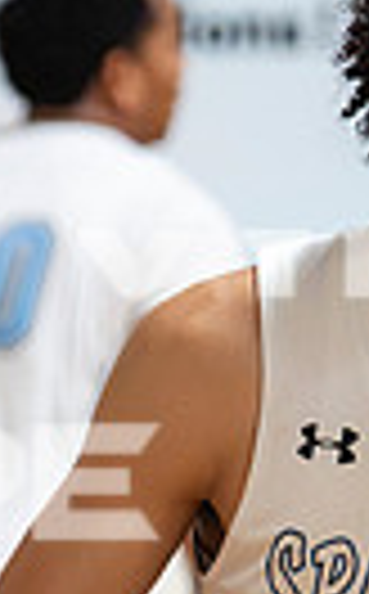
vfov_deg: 3.5
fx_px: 9826
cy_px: 768
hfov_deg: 2.2
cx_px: 322
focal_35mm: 608
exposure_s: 1/1250
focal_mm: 111
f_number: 3.2
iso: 10000
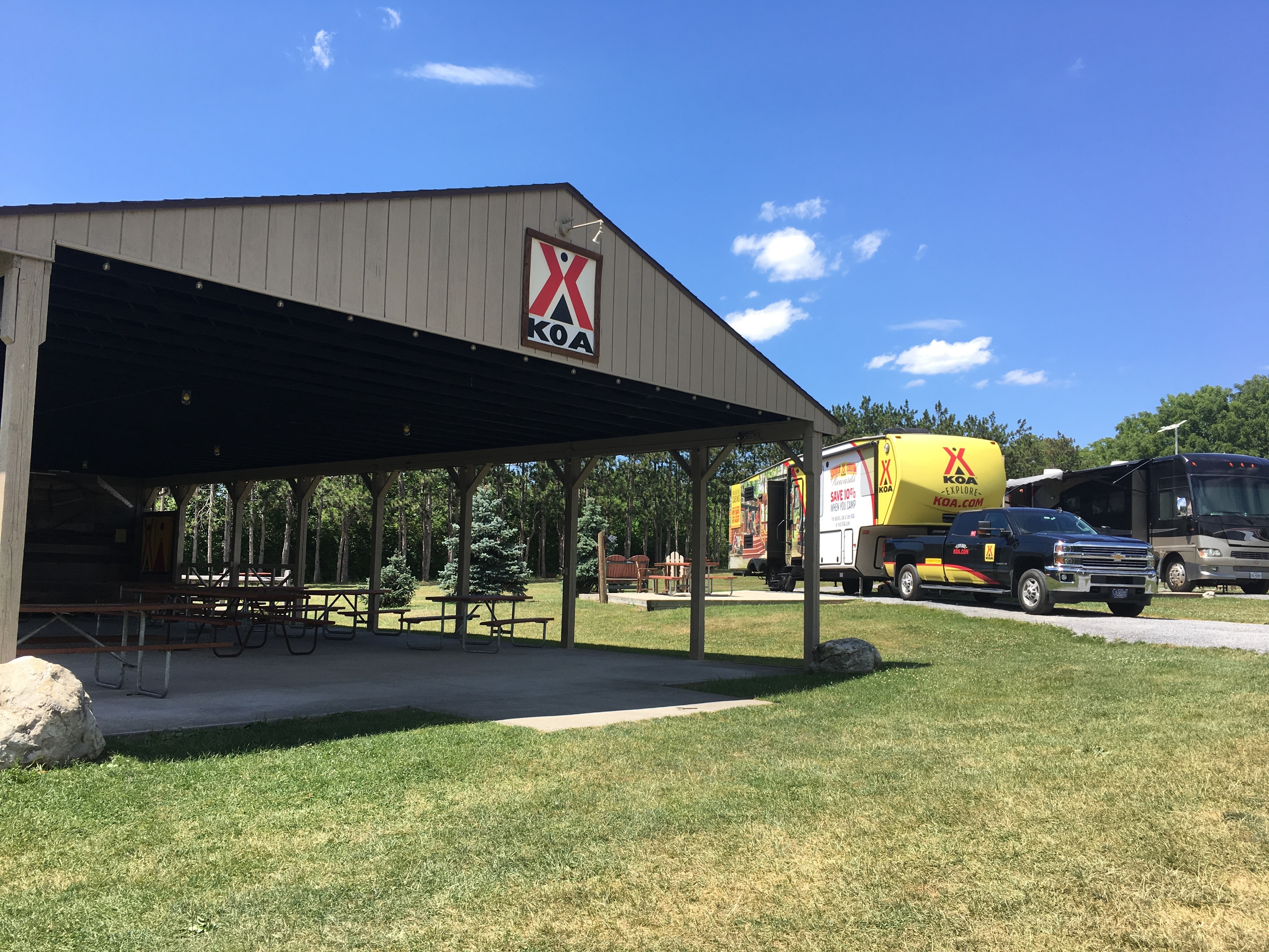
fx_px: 1063
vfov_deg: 48.2
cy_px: 476
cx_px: 634
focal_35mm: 29
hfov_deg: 61.7
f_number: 2.2
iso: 25
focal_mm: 4.15
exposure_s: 1/874
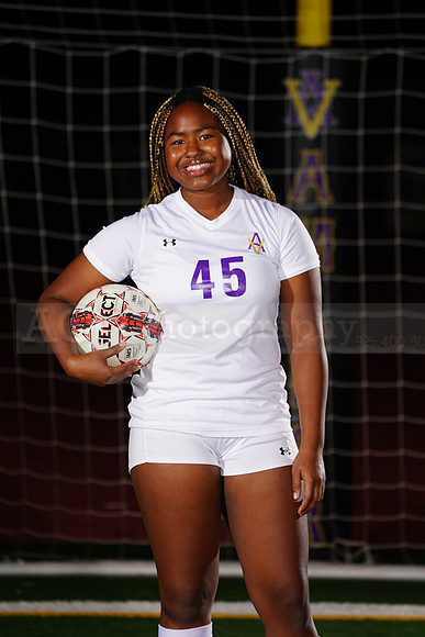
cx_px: 212
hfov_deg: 4.6
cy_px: 318
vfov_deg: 6.9
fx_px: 5309
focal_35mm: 300
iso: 200
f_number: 5.6
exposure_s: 1/200
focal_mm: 300
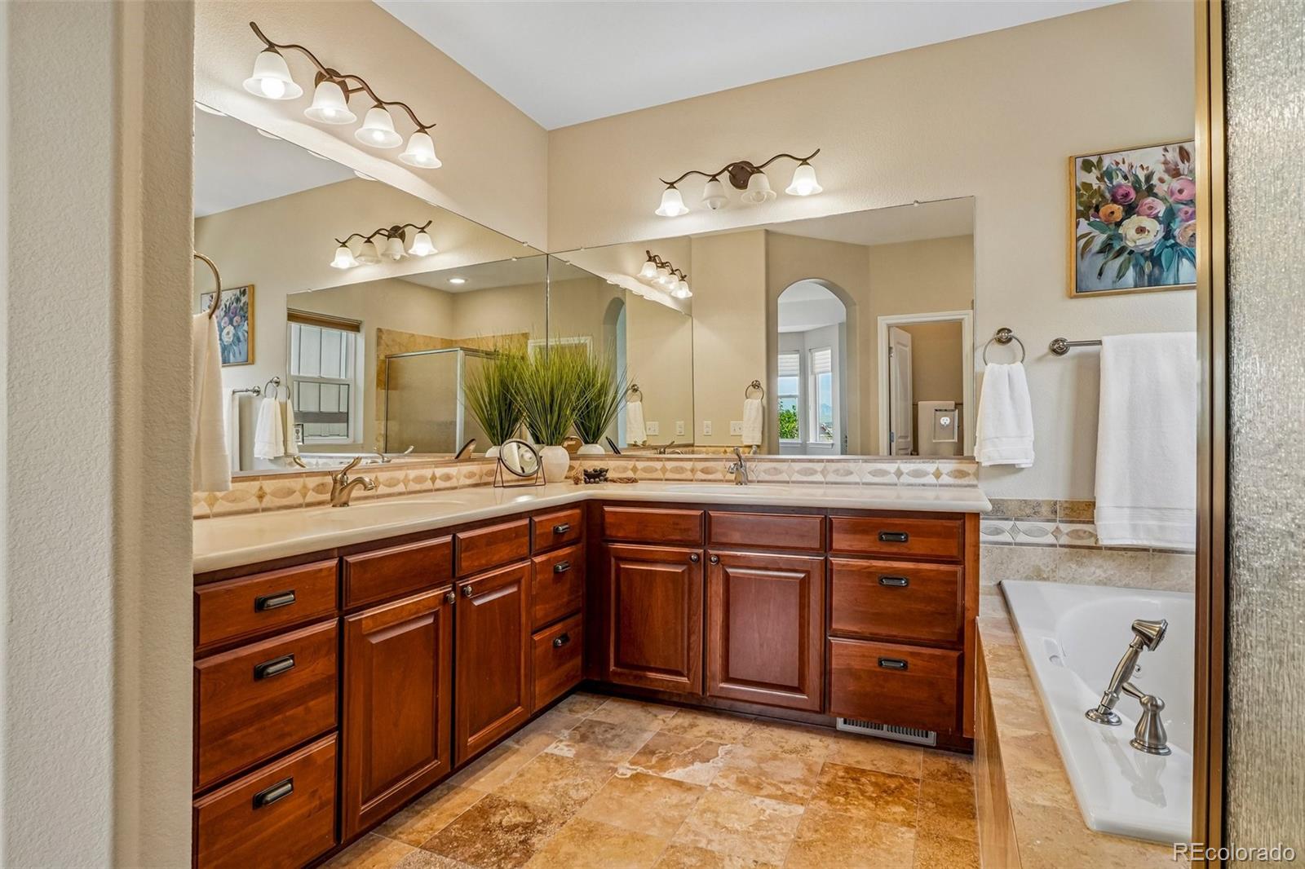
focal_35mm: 16
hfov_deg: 95.0
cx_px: 652
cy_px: 434
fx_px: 598
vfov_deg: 72.0
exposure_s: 1/30
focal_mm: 11
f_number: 8
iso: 400
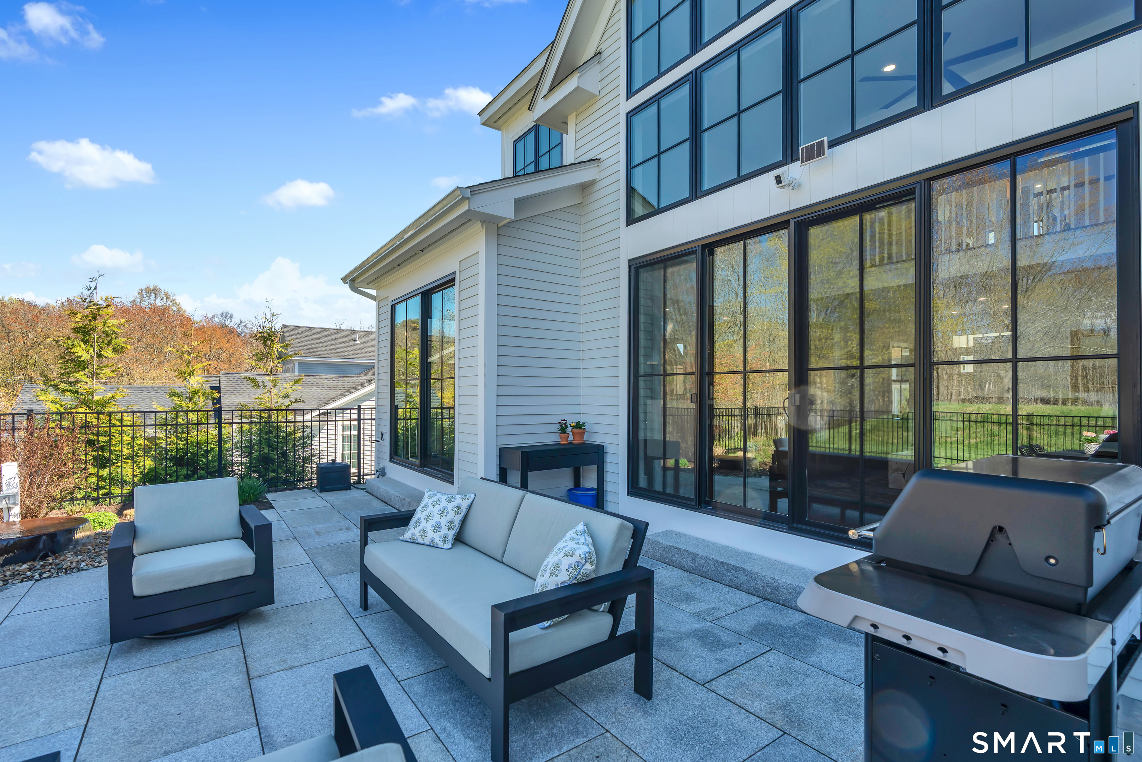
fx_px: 508
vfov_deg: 73.7
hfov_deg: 96.7
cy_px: 381
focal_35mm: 16
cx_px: 571
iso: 100
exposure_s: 1/50
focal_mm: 16
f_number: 7.1
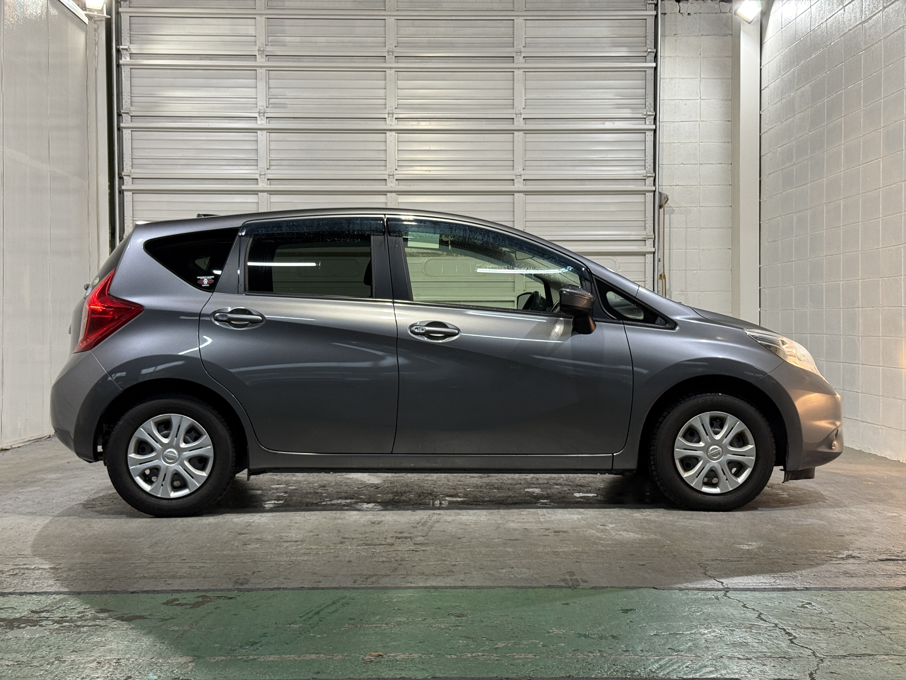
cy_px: 340
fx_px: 1256
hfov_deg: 39.7
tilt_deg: -0.4
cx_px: 453
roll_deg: +0.2
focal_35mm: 48
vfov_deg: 30.3
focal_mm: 6.76
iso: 100
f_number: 1.78
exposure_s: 1/60
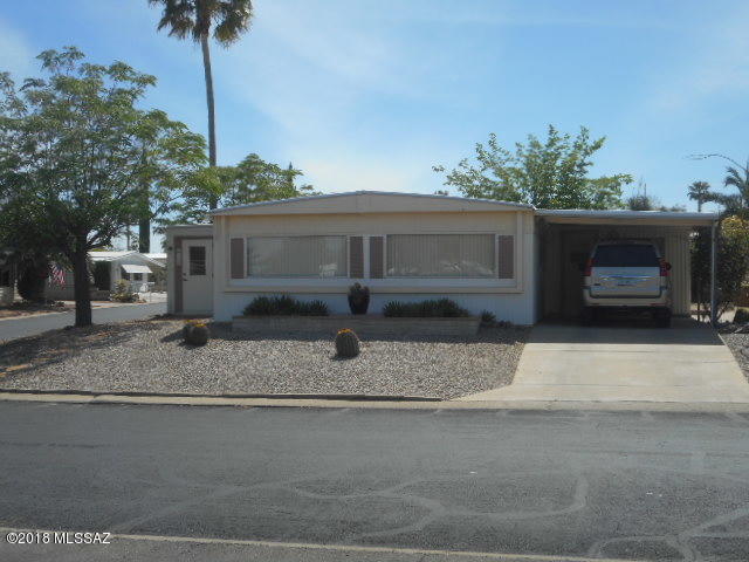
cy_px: 281
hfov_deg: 42.9
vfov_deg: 32.9
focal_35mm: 44
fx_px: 952
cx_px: 374
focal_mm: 7.9
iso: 80
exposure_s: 1/640
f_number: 4.7
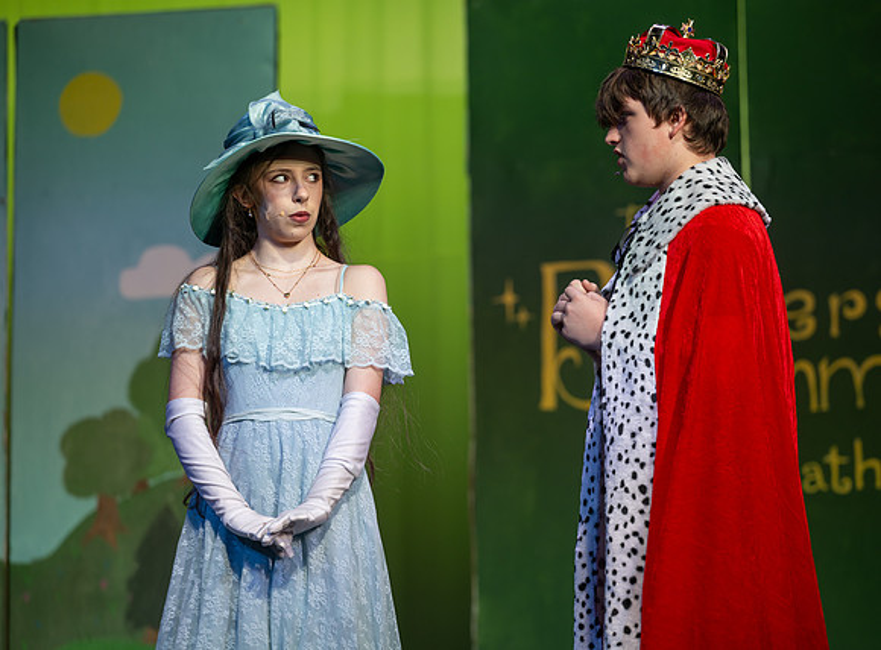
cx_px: 471
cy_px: 367
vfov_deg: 10.1
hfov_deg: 13.7
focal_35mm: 145
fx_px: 3677
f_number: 2.8
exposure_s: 1/250
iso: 125
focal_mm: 120
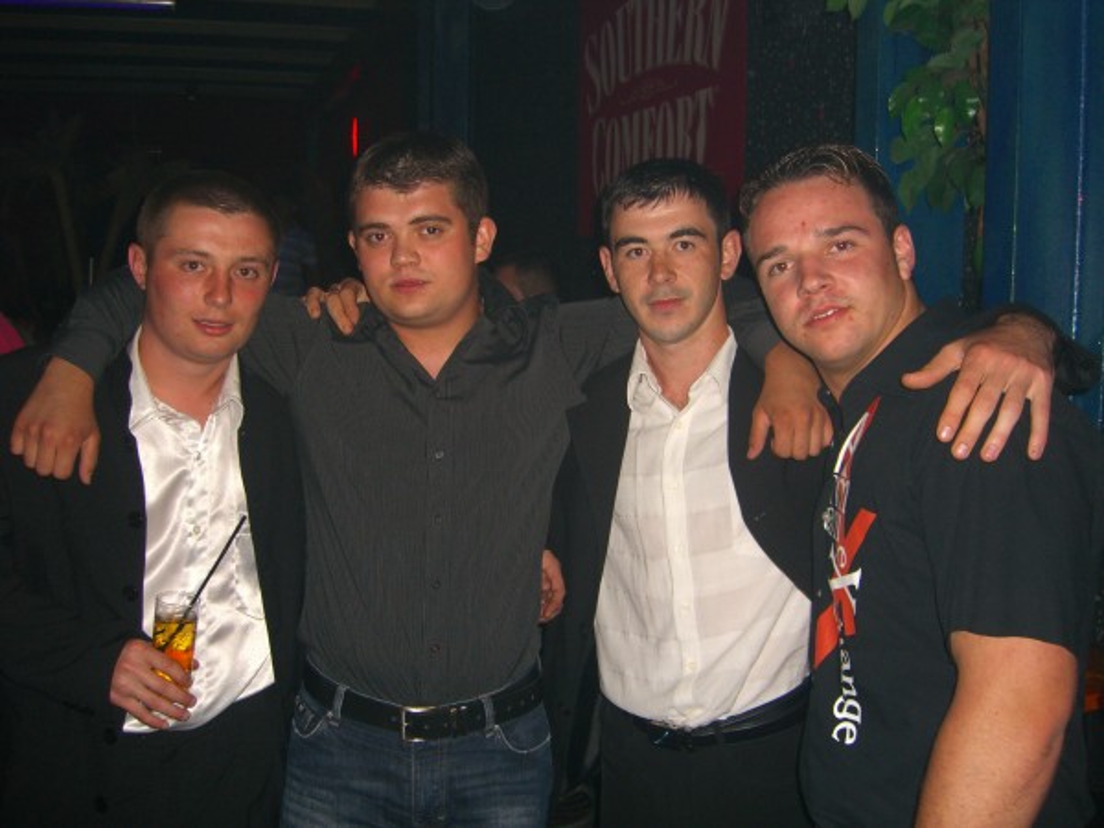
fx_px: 1212
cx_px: 552
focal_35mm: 38
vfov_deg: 37.7
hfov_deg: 49.0
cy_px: 414
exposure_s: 1/60
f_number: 2.8
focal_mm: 7.9
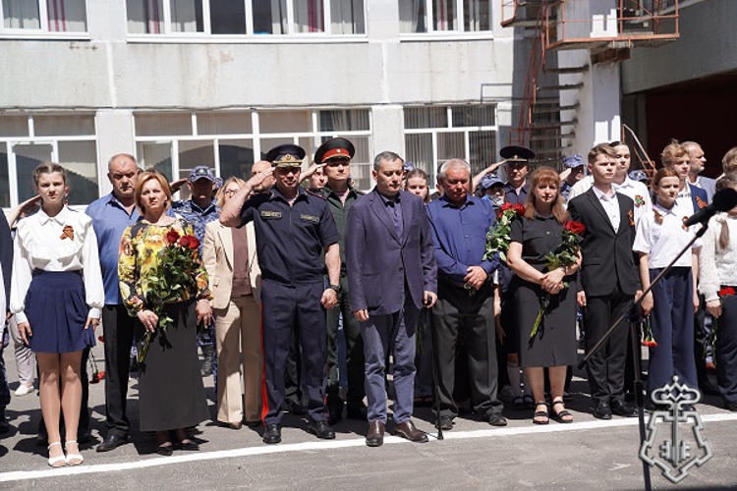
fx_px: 1249
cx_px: 368
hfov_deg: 32.9
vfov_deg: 22.3
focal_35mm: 61
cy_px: 246
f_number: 4.5
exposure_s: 1/800
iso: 100
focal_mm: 61
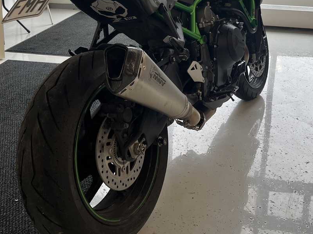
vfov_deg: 29.9
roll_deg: -0.1
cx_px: 156
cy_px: 38
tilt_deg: -13.4
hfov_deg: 40.4
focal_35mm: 47
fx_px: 425
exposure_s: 1/100
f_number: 1.6
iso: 64
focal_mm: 5.1
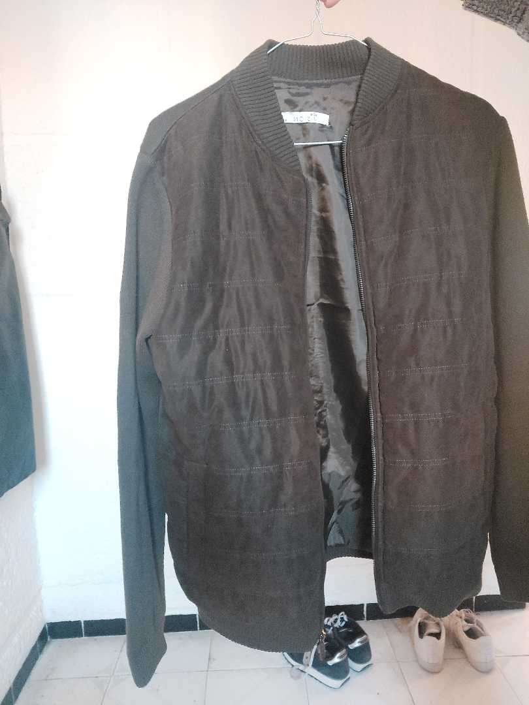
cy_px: 352
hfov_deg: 54.9
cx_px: 264
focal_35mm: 25
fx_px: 509
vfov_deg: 69.4
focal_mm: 3.75
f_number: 2.2
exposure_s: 1/25
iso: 1250
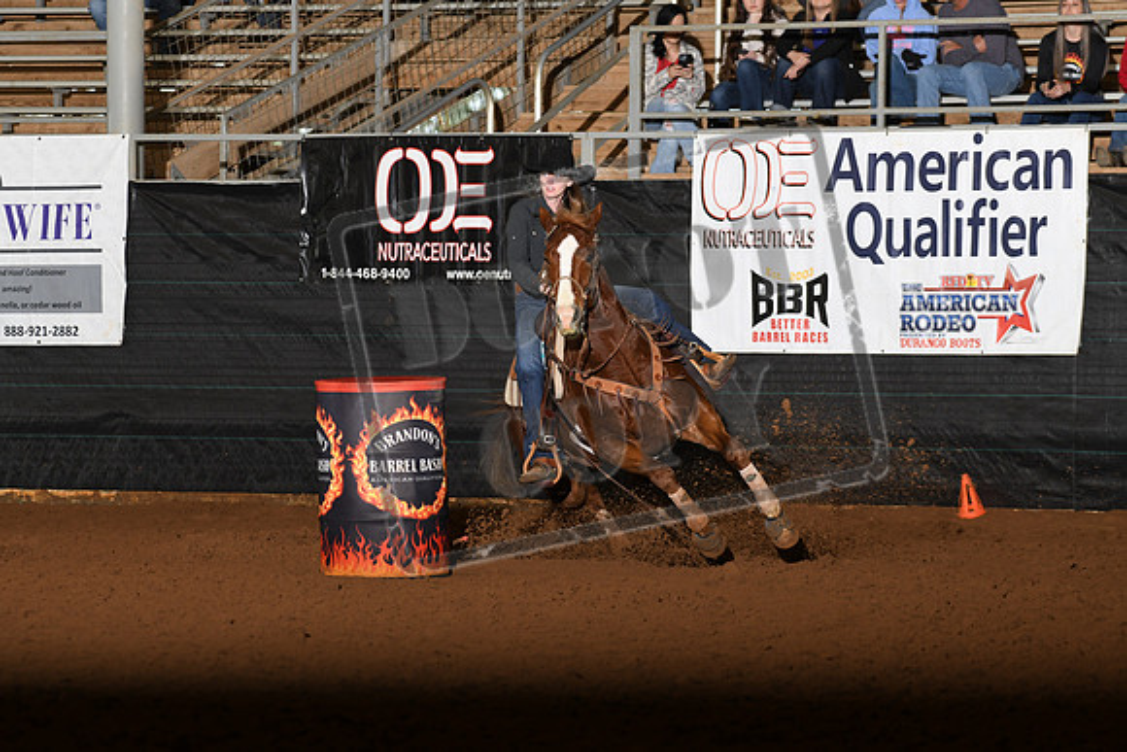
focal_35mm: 210
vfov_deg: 6.5
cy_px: 376
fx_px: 6575
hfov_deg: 9.8
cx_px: 564
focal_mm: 210
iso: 800
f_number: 6.3
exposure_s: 1/250
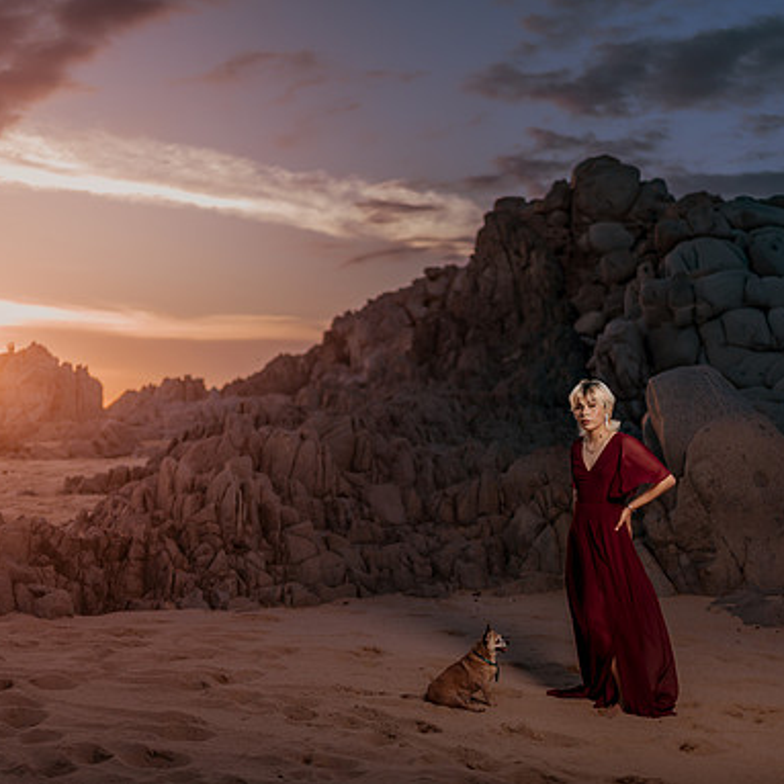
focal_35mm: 45
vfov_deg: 37.6
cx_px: 403
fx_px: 1153
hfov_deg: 37.5
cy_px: 392
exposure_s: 1/1600
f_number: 1.4
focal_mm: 35
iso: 50
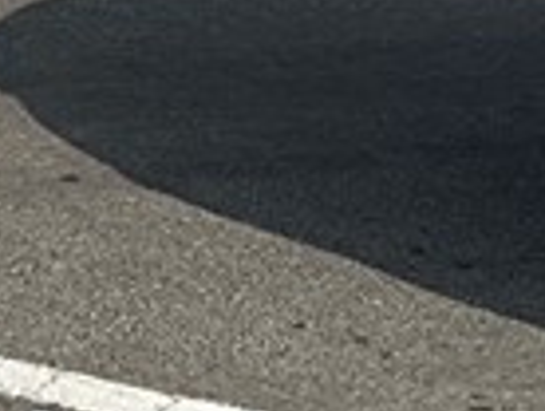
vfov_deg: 6.4
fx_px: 3391
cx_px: -624
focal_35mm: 215
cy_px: -779
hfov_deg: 8.6
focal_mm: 3
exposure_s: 1/2801
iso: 25
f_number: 1.8
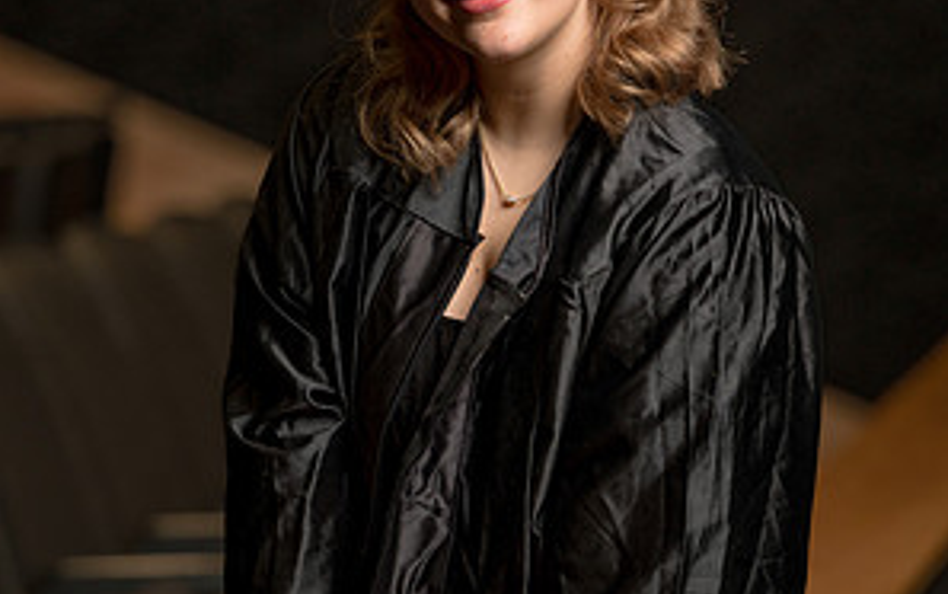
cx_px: 476
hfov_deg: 7.5
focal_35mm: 278
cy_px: 348
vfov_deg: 4.7
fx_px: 7187
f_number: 3.5
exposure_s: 1/250
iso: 200
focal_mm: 180
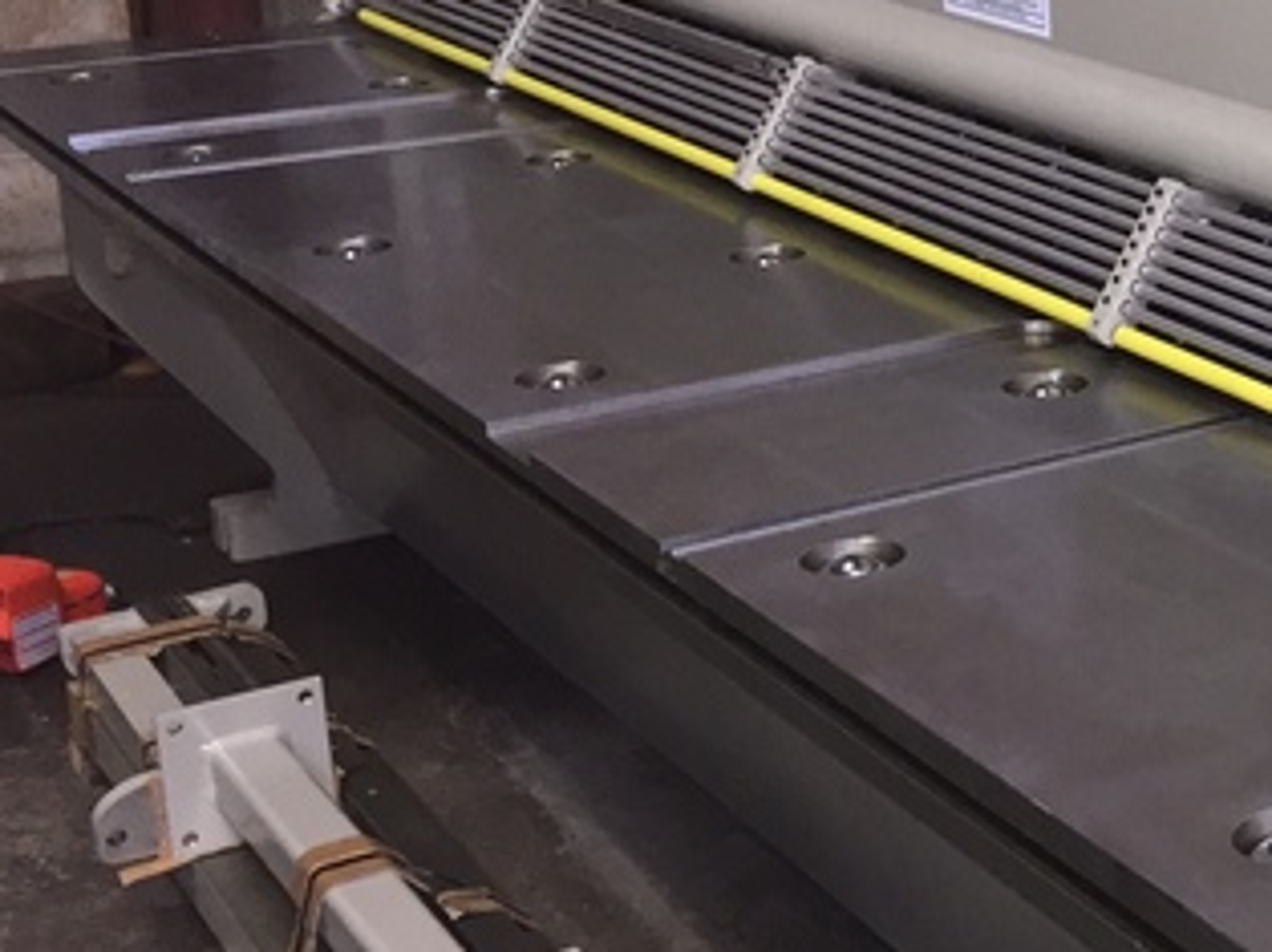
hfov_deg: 23.9
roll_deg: -1.4
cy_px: 304
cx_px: 1552
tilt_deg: -14.8
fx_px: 2717
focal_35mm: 74
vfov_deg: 19.8
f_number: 2.2
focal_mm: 4.15
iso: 160
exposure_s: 1/30
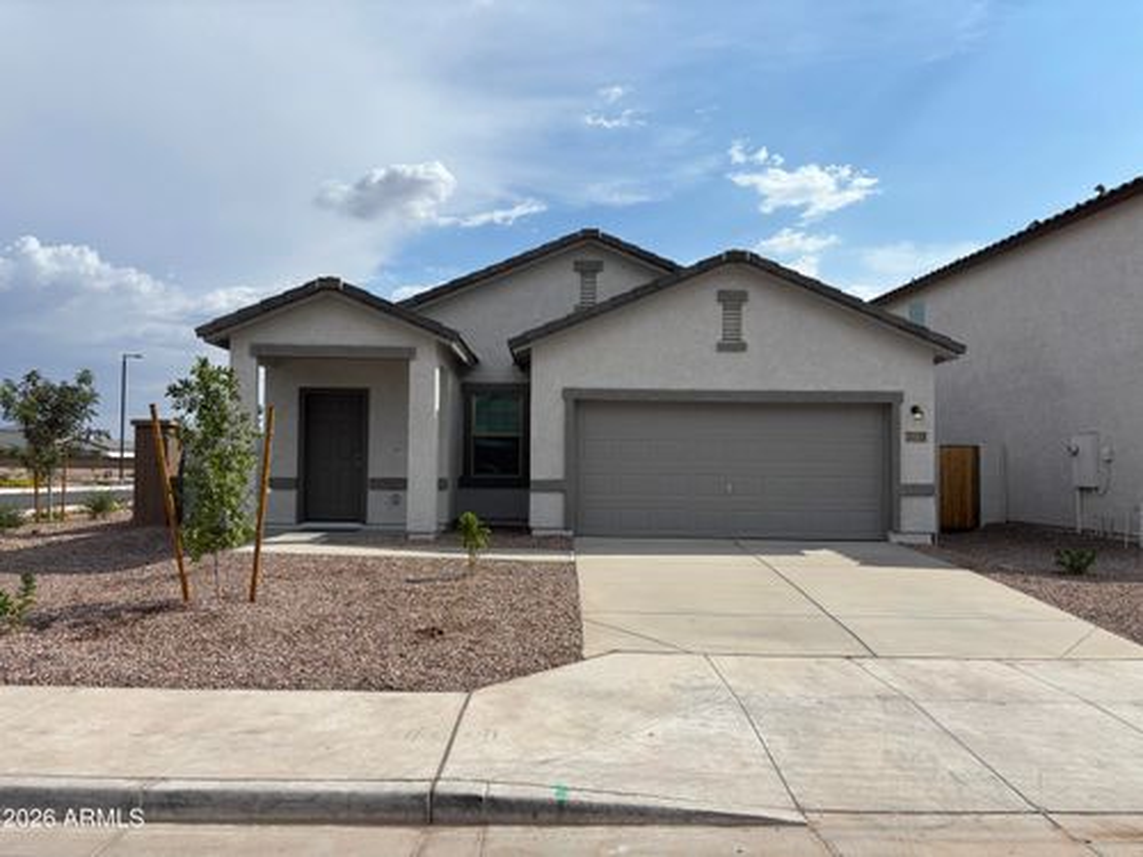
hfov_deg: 67.3
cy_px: 428
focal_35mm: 26
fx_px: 859
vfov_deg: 53.1
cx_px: 572
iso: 50
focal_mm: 5.96
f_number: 1.6
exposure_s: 1/6711
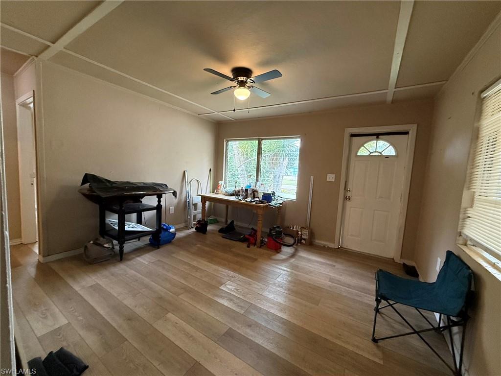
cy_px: 188
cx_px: 250
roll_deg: -3.3
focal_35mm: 14
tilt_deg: -5.8
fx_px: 203
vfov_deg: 85.7
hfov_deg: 102.1
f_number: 2.2
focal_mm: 2.22
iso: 500
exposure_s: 1/120
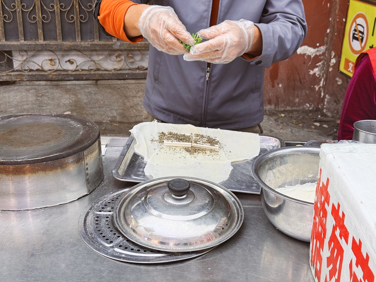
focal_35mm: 48
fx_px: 521
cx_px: 188
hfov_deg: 39.7
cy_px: 141
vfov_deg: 30.3
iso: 100
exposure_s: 1/50
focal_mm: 6.76
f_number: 1.78
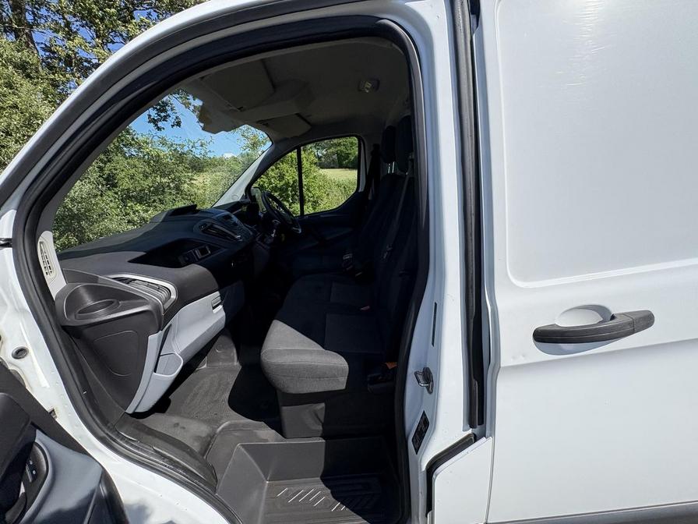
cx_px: 349
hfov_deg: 102.1
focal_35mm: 14
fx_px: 282
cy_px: 262
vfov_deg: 85.7
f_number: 2.2
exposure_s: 1/1420
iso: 64
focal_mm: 2.22
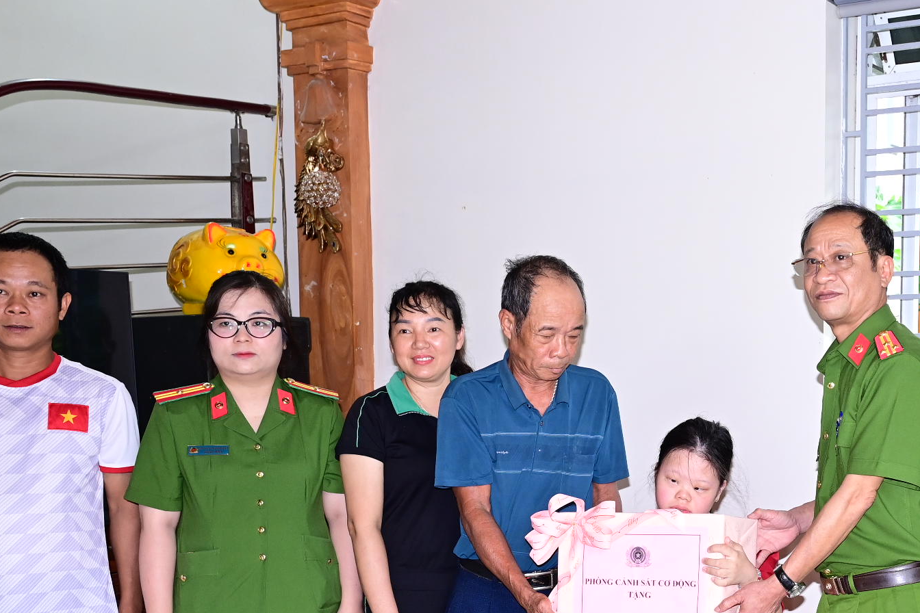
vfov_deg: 24.6
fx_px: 1380
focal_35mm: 54
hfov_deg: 35.5
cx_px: 758
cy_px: 503
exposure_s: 1/200
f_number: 4
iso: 1250
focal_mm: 24
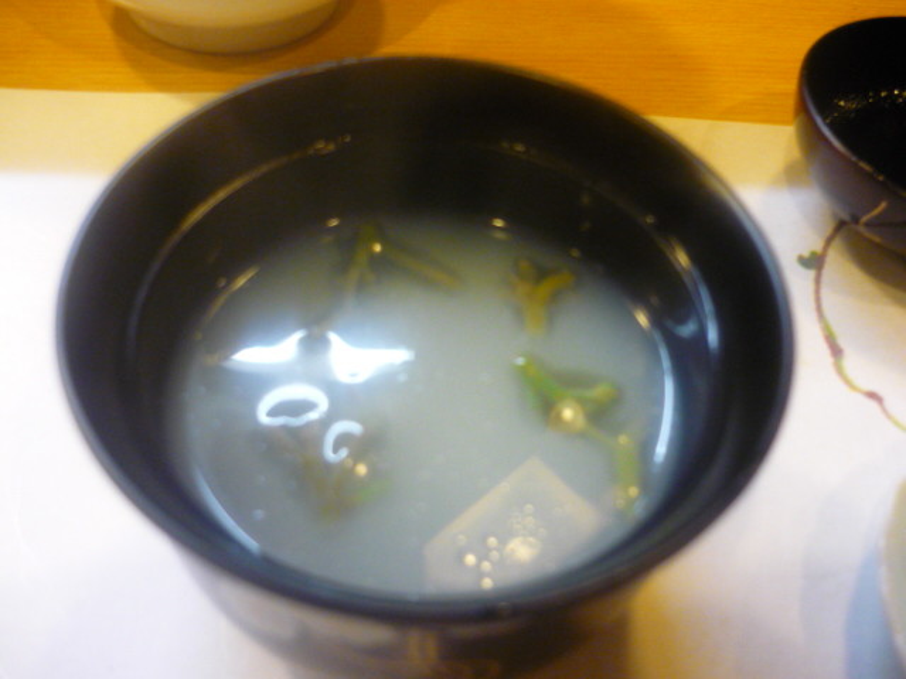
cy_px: 340
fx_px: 864
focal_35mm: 33
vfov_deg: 42.9
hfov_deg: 55.4
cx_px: 453
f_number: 2.8
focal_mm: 5.5
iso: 400
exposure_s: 1/20
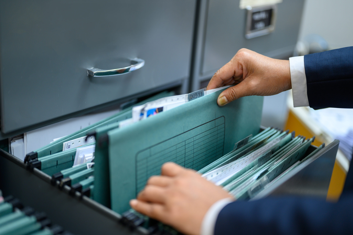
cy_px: 118
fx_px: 490
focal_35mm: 50
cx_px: 176
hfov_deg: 39.6
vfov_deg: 27.0
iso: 250
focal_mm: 50
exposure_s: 1/60
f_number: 1.8
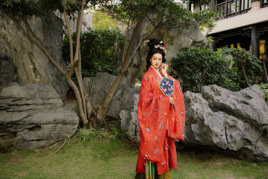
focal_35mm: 45
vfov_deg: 29.9
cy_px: 90
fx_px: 335
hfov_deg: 43.6
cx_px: 134
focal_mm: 46
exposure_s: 1/100
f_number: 4
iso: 400
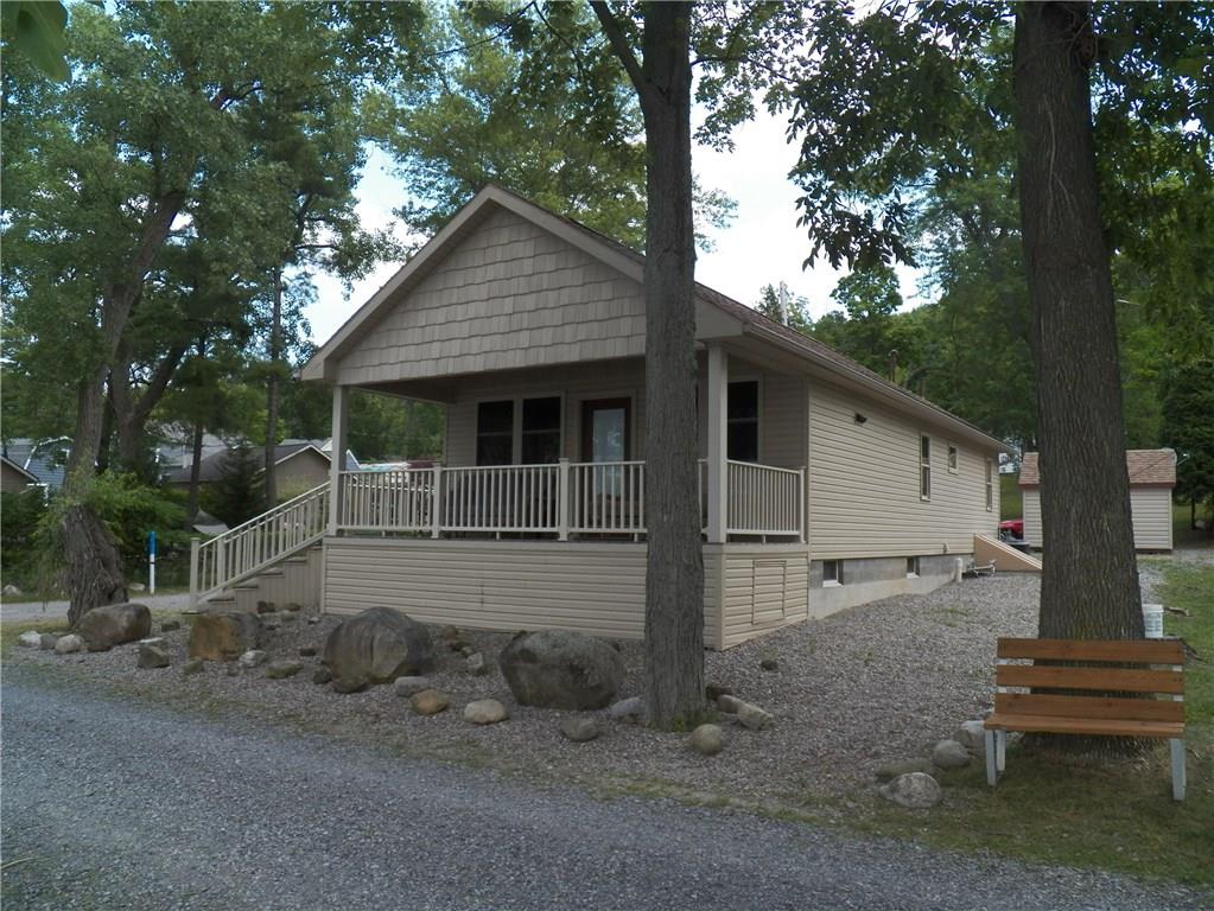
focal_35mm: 28
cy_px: 456
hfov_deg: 63.4
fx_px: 982
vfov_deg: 49.8
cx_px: 607
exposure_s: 1/500
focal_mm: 4.9
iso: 125
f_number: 4
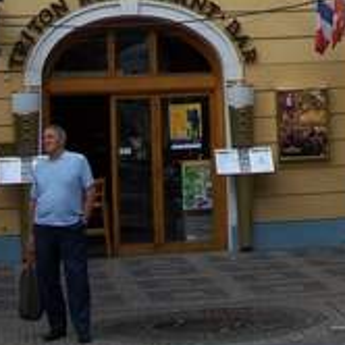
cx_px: 370
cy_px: -256
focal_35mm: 126
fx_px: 1421
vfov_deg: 12.7
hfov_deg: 13.6
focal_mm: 7.8
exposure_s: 1/500
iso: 64
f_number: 2.8
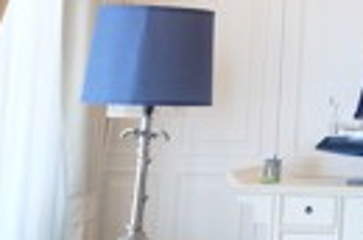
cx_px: 595
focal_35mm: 111
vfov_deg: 11.8
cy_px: -117
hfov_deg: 16.3
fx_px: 1117
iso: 200
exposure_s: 1/9
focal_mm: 16
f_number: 3.5
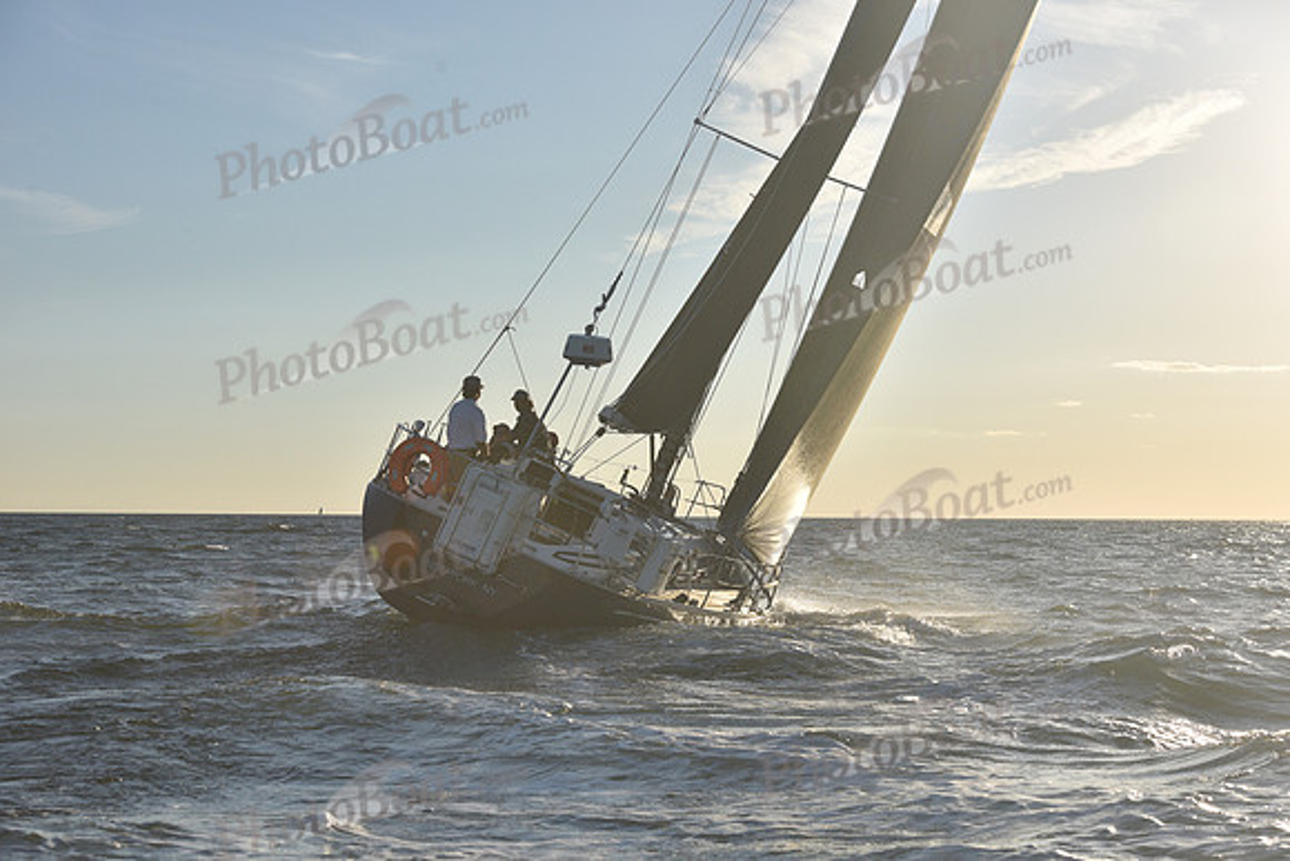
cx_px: 645
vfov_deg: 19.5
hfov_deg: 28.8
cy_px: 430
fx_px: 2509
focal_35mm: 70
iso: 400
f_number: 9
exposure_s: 1/800
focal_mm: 70
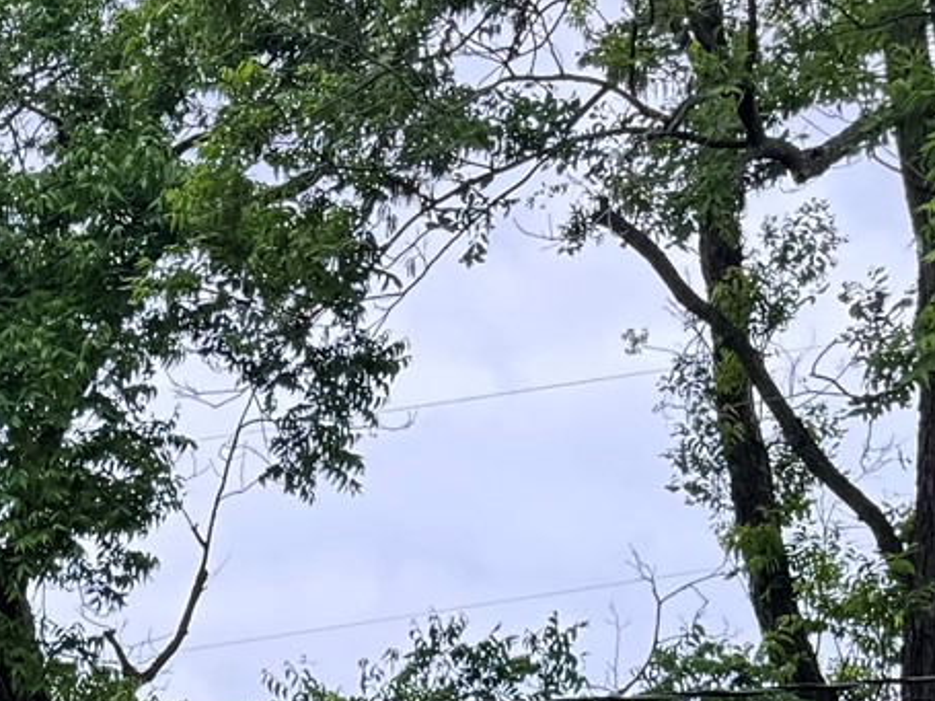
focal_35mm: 108
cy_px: 1447
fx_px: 2916
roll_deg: +1.4
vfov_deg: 12.0
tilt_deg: -3.7
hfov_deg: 17.1
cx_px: -302
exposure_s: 1/436
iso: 80
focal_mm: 6.76
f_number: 1.78
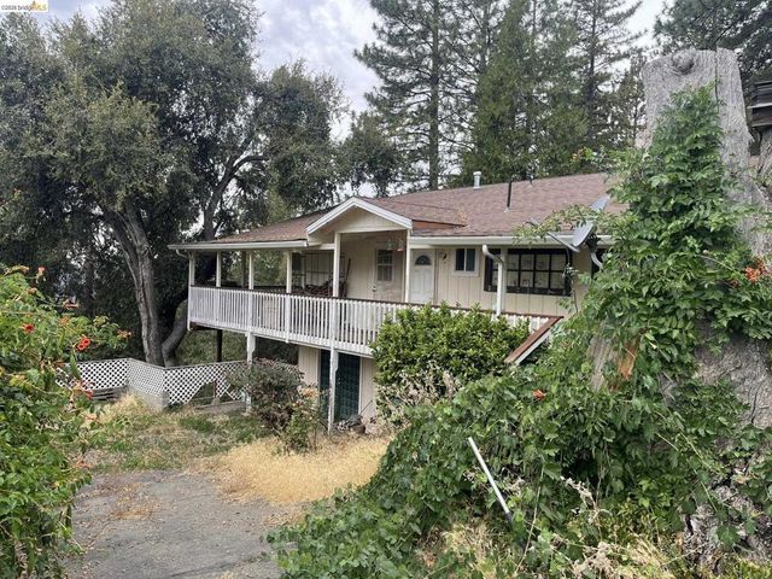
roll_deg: -1.3
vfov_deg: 53.1
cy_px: 290
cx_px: 386
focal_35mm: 26
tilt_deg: -1.4
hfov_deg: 67.3
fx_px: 580
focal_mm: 5.1
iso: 50
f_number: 1.6
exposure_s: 1/513
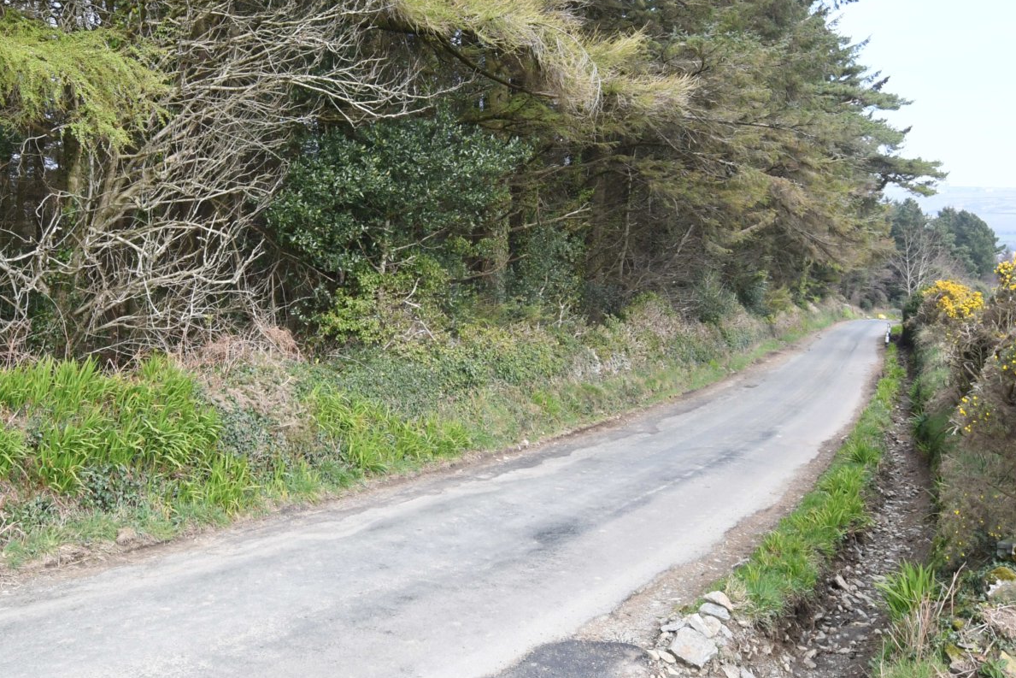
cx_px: 431
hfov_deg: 60.0
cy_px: 244
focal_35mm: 31
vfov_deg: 41.9
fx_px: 875
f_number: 10
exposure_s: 1/400
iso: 1250
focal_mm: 12
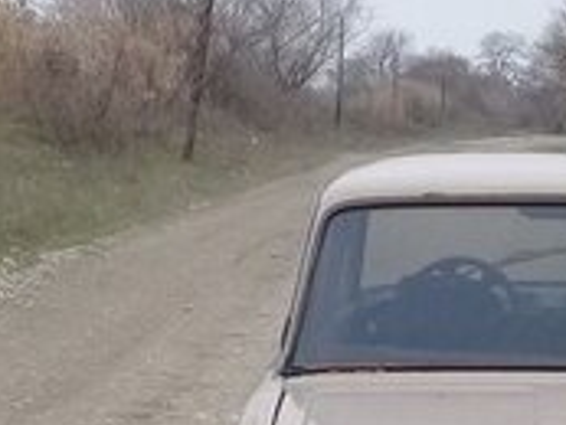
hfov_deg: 16.4
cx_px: 540
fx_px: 1931
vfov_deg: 12.1
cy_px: 597
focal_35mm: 118
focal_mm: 3.3
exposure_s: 1/122
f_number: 2.2
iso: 50
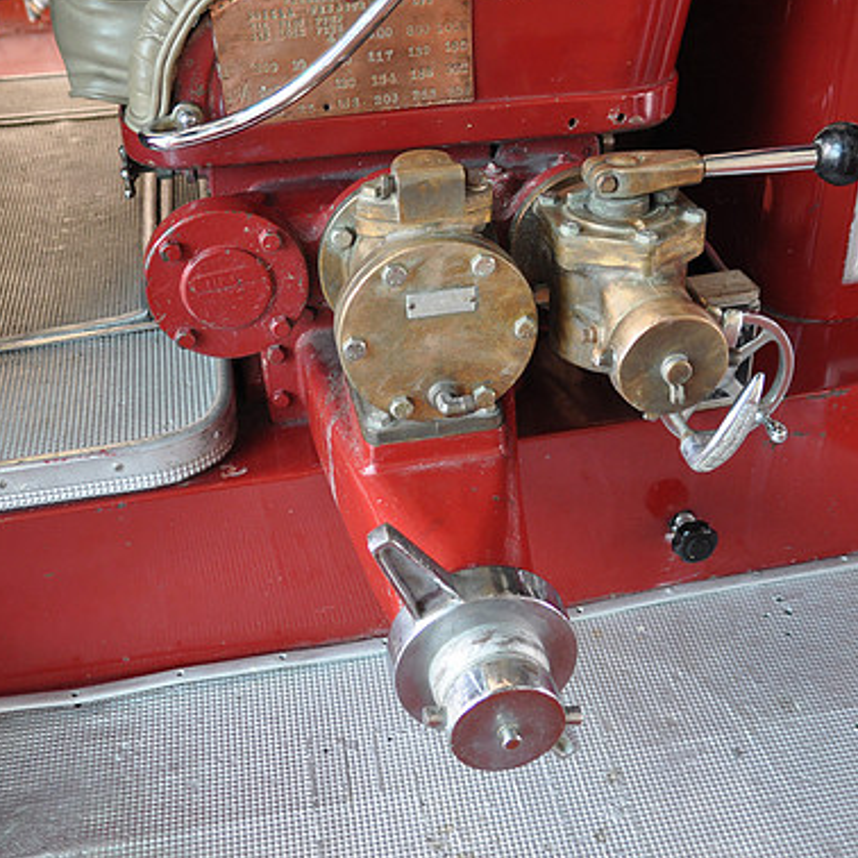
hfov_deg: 39.1
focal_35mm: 43
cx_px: 465
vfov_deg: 39.2
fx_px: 1206
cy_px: 423
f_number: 4
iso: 640
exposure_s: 1/60
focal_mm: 22
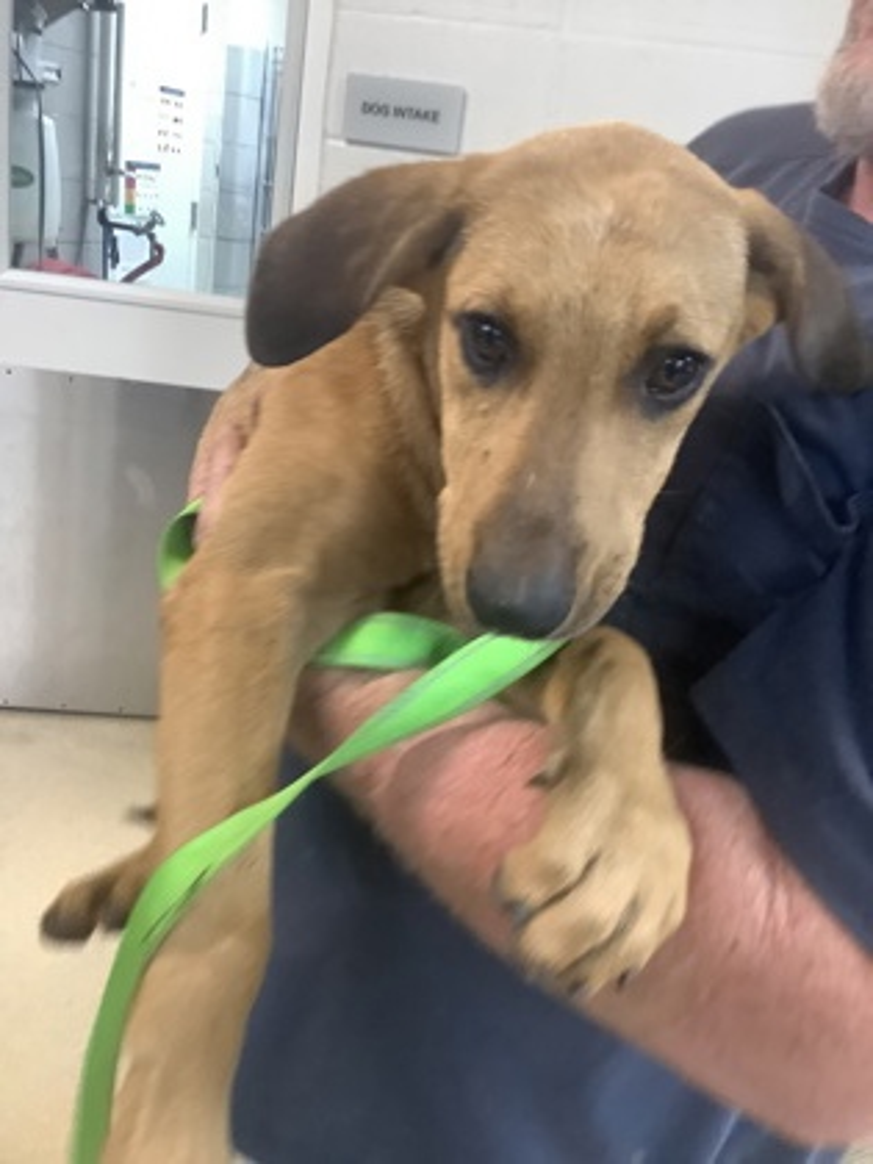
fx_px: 1042
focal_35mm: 31
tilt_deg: -20.0
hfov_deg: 45.4
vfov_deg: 58.4
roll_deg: -8.5
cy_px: 582
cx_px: 436
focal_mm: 3.3
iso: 320
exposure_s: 1/40
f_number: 2.4
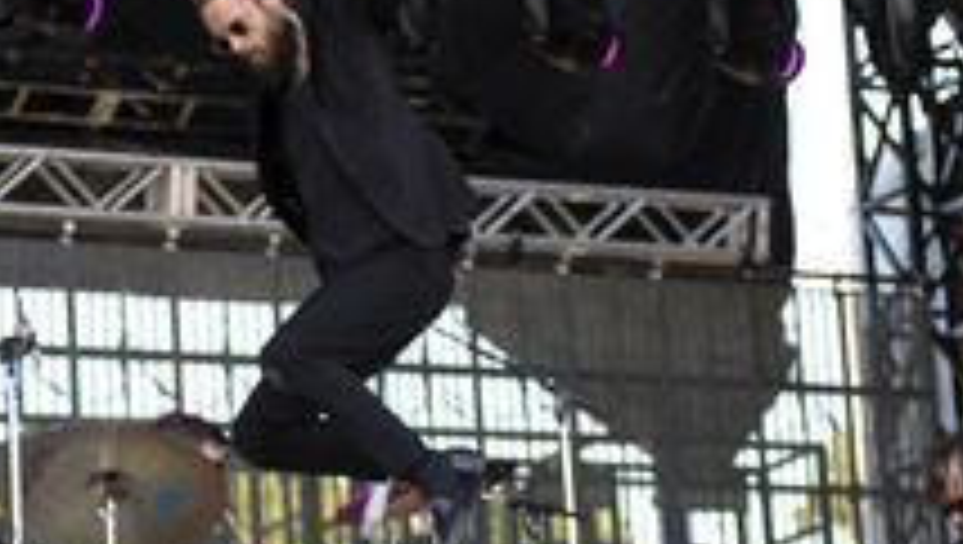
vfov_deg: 7.9
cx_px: 306
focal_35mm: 154
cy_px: 315
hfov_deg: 13.9
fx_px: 3937
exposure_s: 1/320
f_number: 2.8
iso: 400
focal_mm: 70
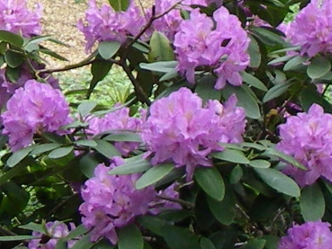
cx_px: 45
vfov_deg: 7.8
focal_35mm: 187
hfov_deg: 10.5
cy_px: -135
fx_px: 1793
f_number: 3.3
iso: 80
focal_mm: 6.3
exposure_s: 1/200
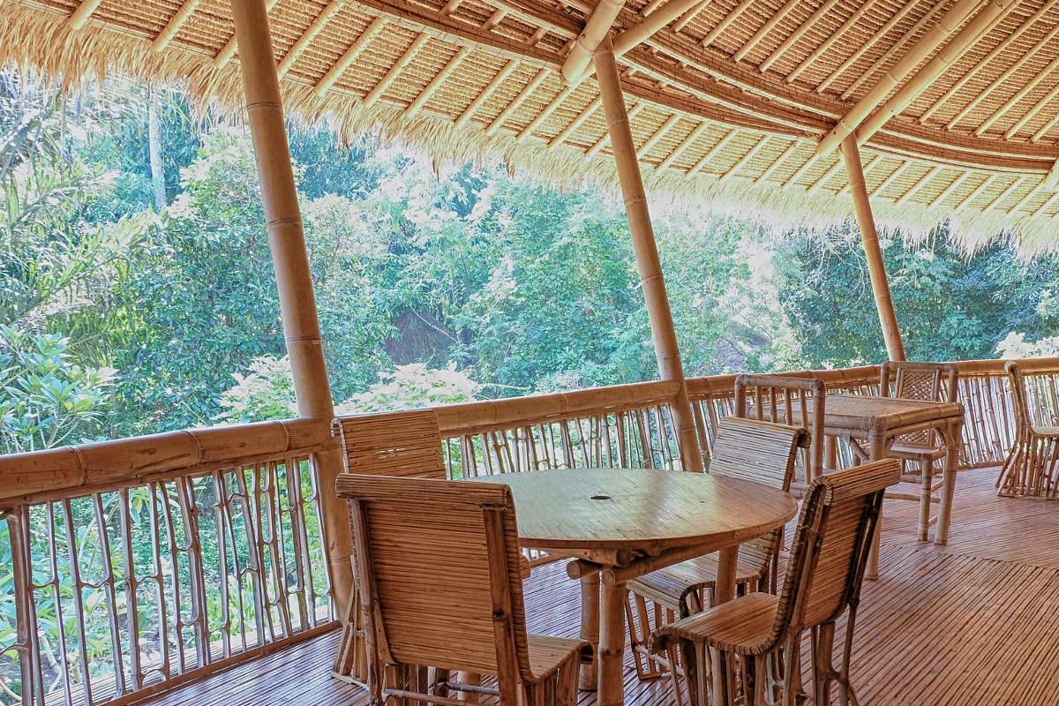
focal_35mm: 36
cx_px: 650
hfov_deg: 52.7
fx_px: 1059
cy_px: 432
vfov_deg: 36.7
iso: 1250
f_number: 7.1
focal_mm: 18.2
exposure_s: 1/30
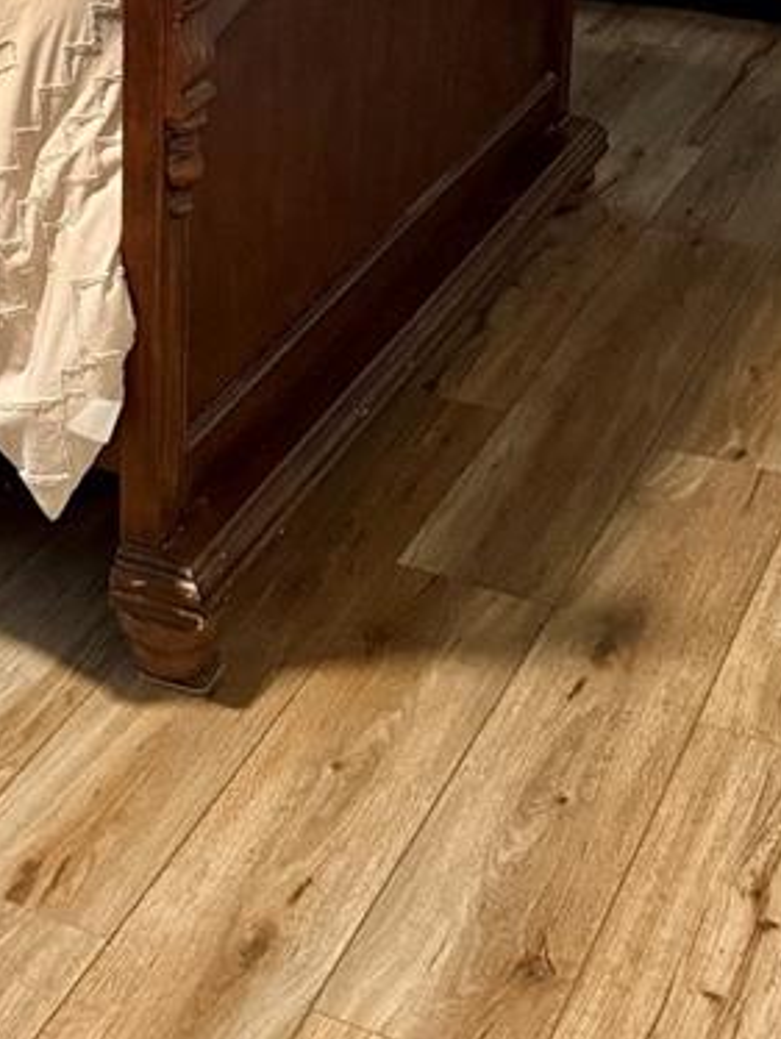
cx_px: -156
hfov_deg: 18.2
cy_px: -47
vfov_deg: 24.0
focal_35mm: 77
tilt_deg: -14.0
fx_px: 2314
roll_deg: +1.0
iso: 500
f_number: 1.78
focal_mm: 6.76
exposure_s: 1/60
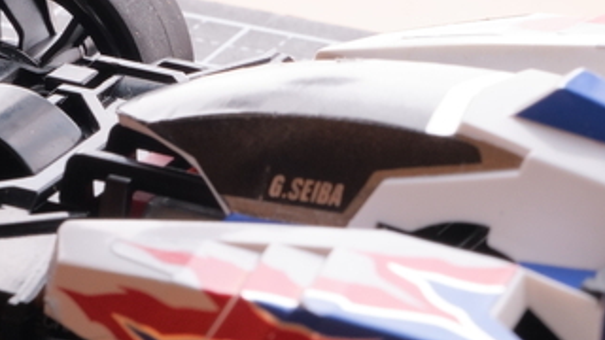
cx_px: 240
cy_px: 13
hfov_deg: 6.1
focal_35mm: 353
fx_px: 5663
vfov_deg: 3.4
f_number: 14
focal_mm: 90
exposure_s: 1/20
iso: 400
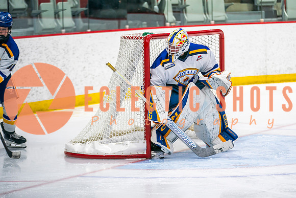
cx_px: 194
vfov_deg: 7.2
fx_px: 1560
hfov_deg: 10.8
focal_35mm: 190
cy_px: 68
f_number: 2.8
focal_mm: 142
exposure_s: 1/640
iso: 640
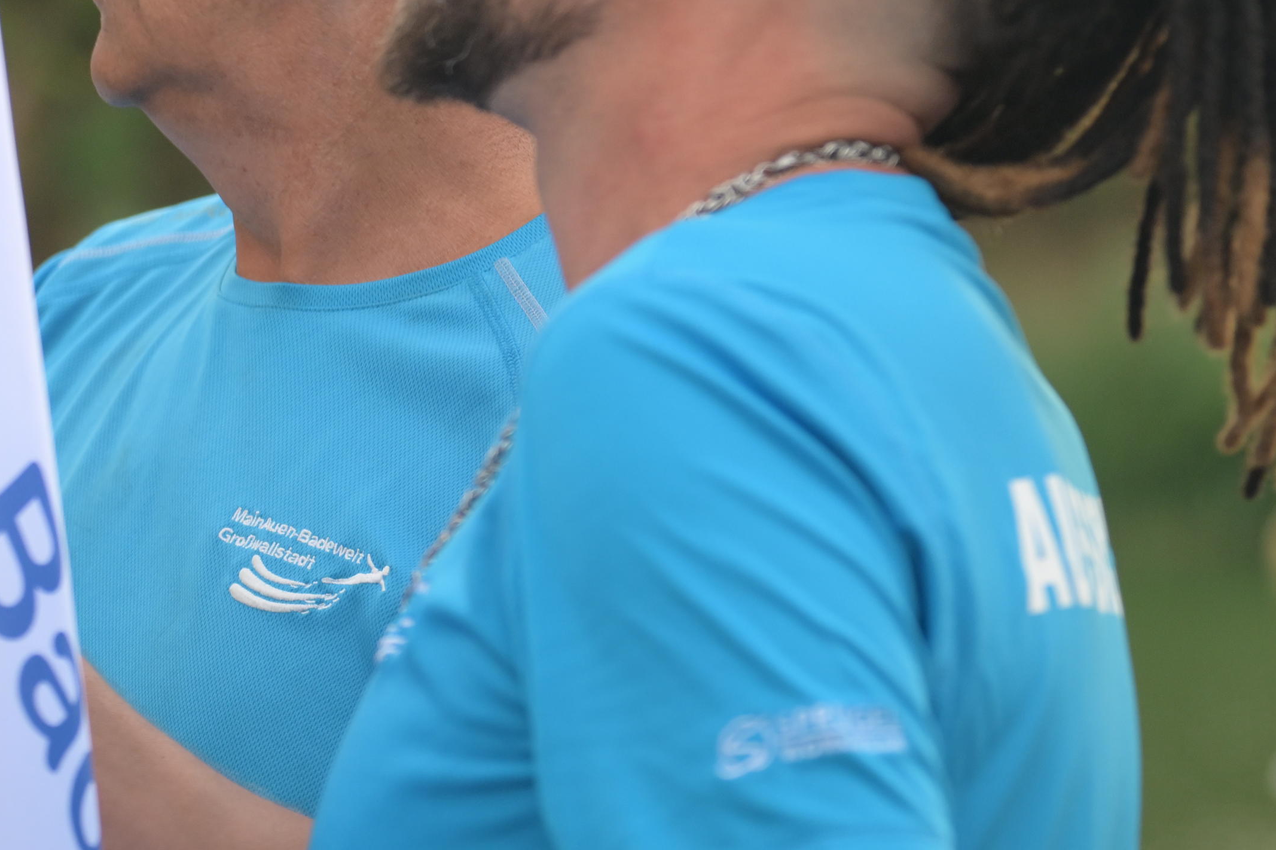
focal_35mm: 267
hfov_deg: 7.7
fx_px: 9462
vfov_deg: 5.1
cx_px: 222
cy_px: -116
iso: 400
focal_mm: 92
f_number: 2.8
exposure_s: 1/200
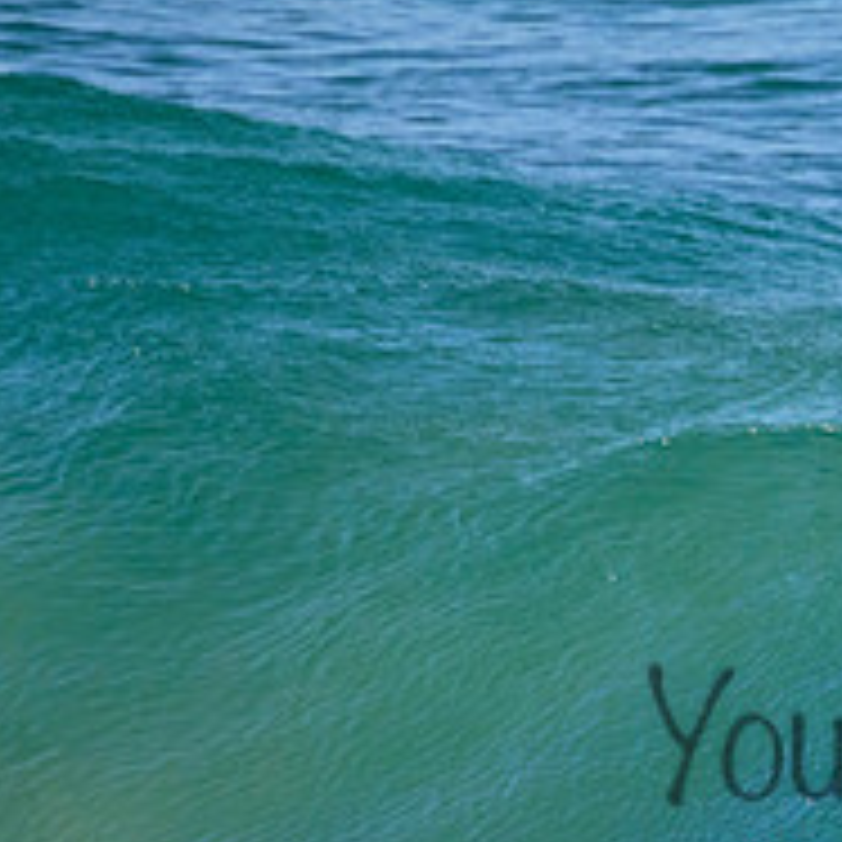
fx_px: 57901
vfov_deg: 0.8
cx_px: 1112
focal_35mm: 2104
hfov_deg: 0.8
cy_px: 696
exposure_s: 1/2000
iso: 3200
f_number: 11
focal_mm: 800
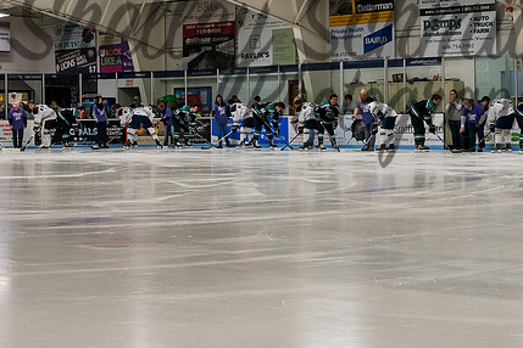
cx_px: 265
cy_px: 118
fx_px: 1031
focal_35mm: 71
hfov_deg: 28.5
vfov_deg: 19.1
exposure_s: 1/200
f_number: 4.5
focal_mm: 28
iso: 2500
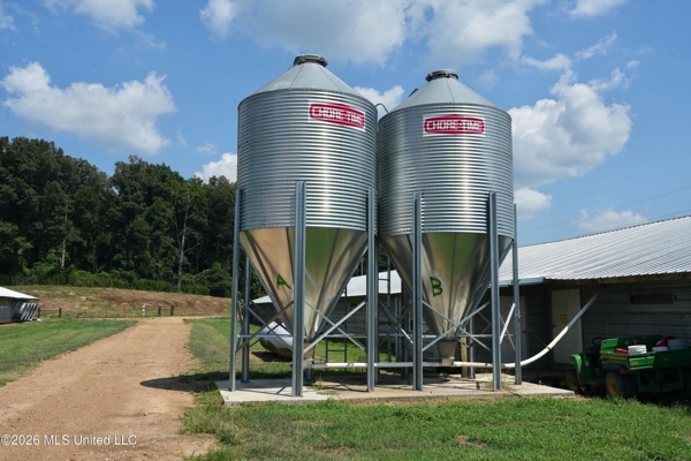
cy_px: 230
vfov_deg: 38.9
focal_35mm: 34
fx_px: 653
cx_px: 346
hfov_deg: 55.8
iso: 400
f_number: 11
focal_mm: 34
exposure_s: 1/800
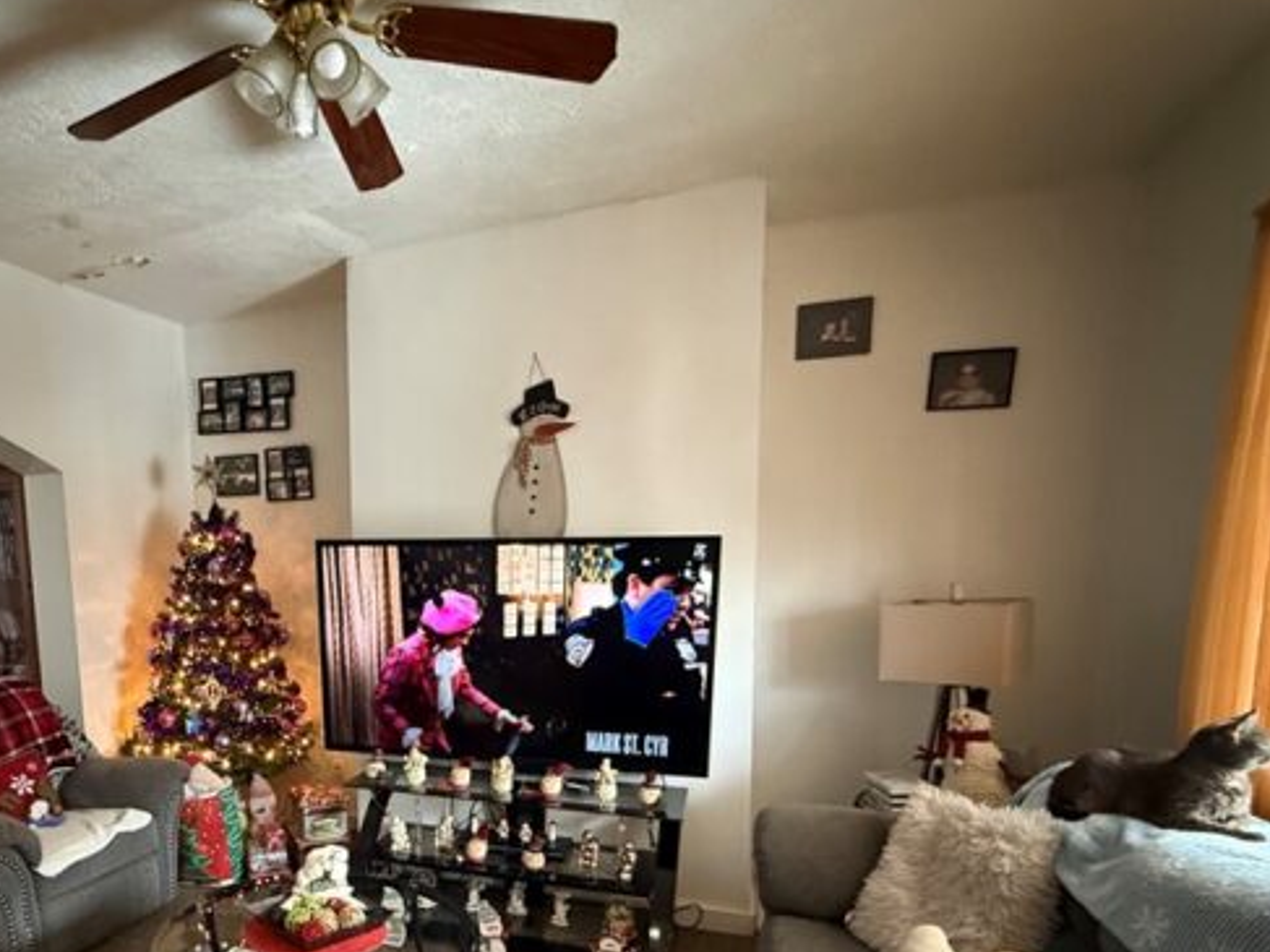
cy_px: 676
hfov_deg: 71.2
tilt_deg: -9.2
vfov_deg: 56.8
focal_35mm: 23
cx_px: 396
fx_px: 844
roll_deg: +1.1
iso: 1000
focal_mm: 2.22
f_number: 2.2
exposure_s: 1/40
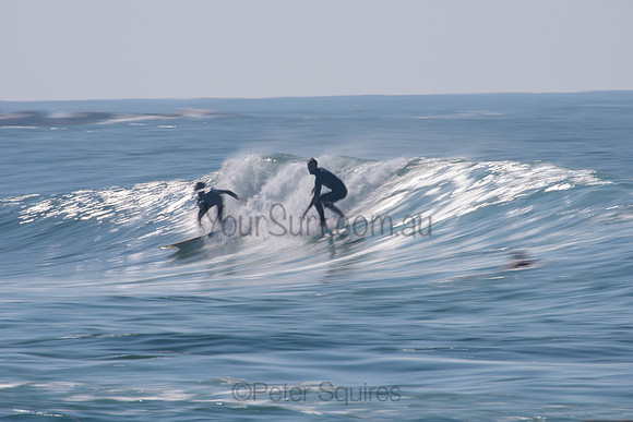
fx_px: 8793
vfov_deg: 2.8
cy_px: 211
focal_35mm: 500
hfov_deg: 4.1
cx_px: 316
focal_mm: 500
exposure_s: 1/20
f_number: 18
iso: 31
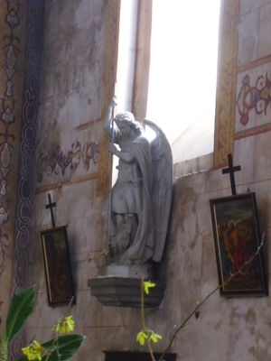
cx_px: 136
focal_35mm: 112
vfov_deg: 17.6
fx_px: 1169
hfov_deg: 13.2
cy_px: 180
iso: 400
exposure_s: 1/8
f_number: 5.9
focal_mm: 18.6
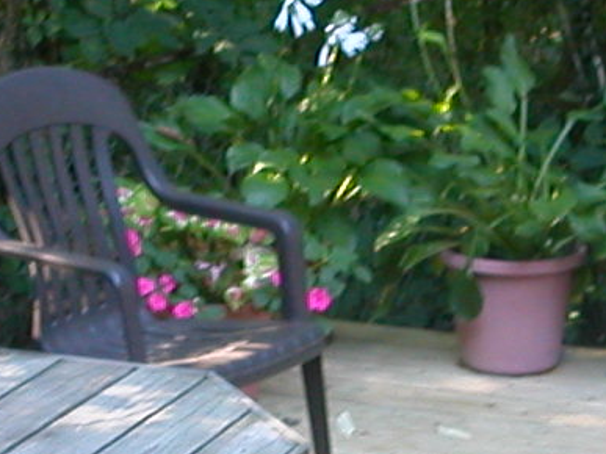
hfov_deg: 12.9
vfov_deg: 9.7
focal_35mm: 153
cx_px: 352
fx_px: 2678
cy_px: 390
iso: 100
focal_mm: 5.6
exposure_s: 1/12.8
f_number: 2.7
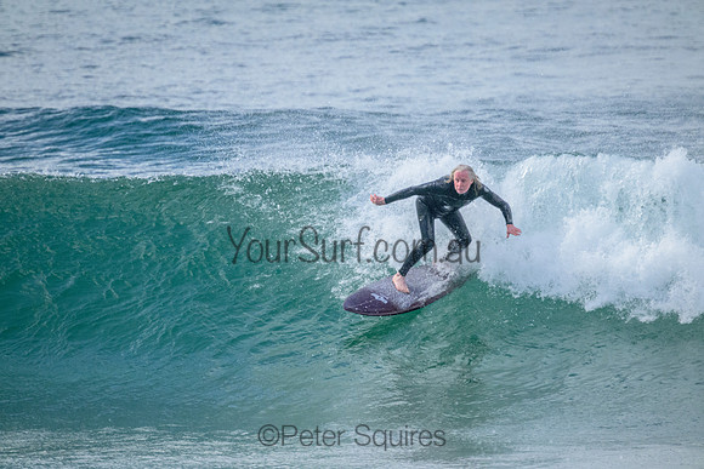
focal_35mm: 800
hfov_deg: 2.6
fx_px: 15647
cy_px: 234
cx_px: 352
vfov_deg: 1.7
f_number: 11
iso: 5600
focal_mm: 800
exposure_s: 1/1000
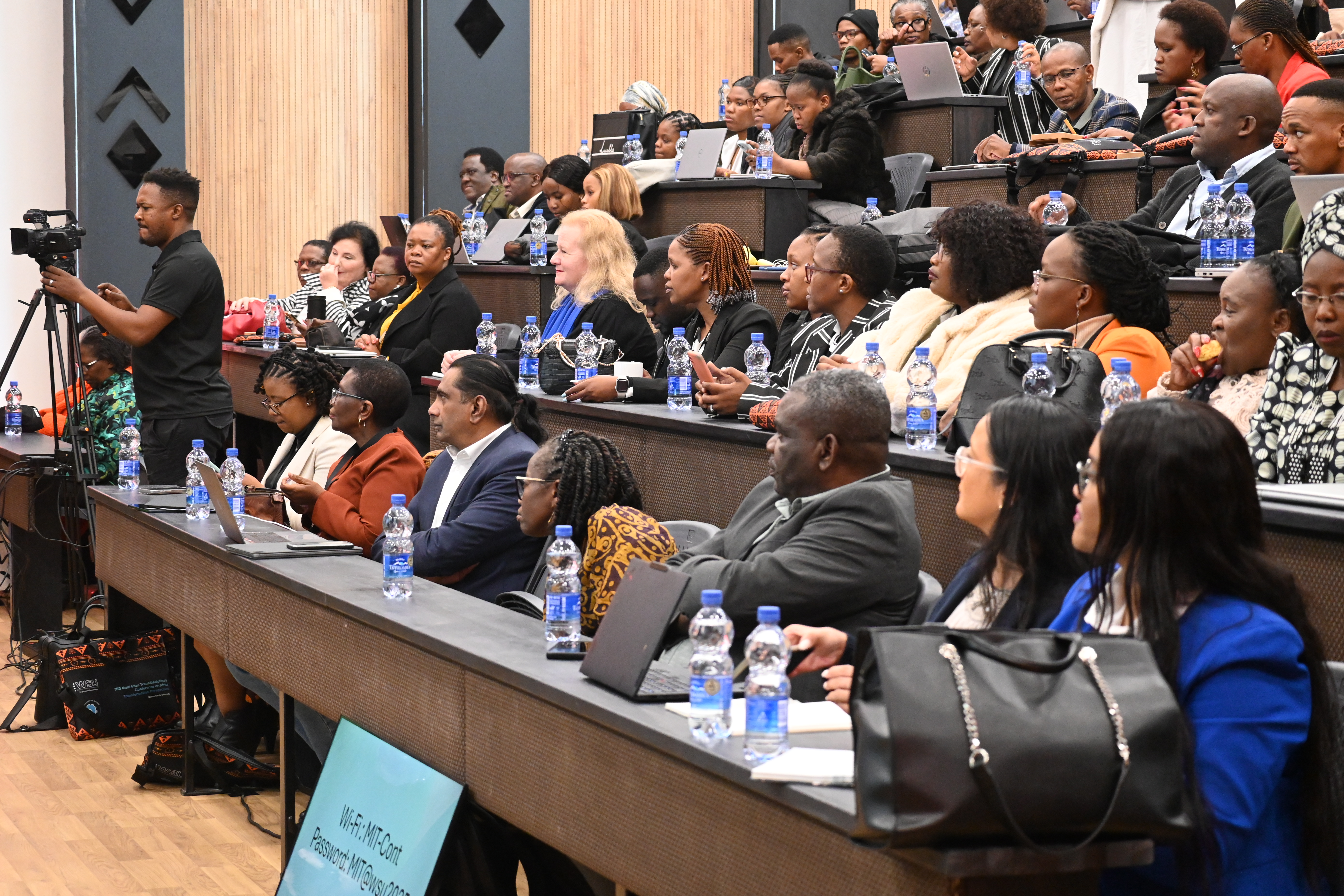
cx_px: 672
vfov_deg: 18.2
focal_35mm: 75
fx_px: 2800
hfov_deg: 27.0
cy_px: 448
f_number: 4.5
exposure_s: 1/100
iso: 3200
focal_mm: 50
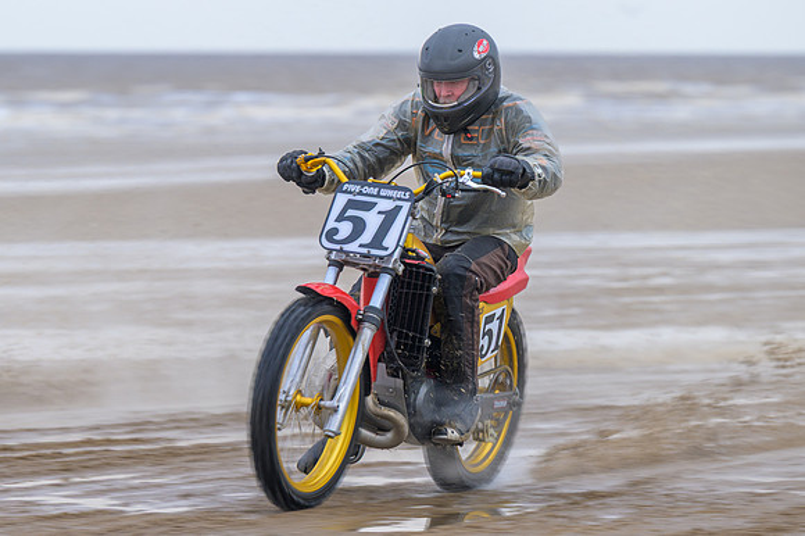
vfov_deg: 4.1
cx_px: 363
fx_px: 7529
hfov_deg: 6.1
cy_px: 283
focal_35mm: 337
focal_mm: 200
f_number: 5
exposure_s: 1/200
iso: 110
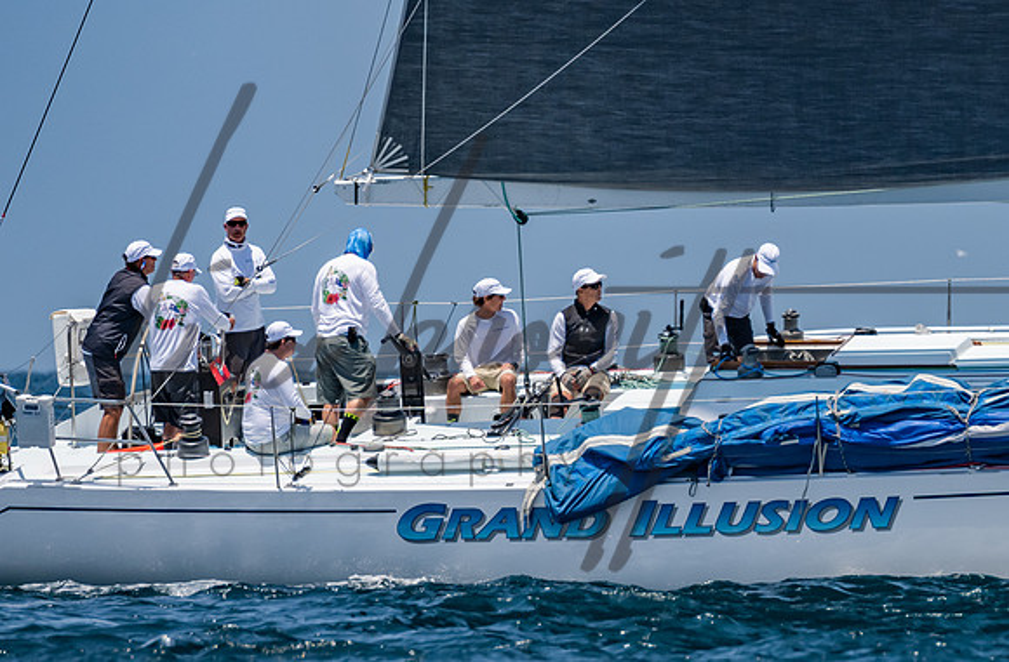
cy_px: 57
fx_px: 25666
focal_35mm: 920
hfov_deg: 2.3
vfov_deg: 1.5
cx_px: 830
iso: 320
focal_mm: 380
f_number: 5.6
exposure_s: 1/2000
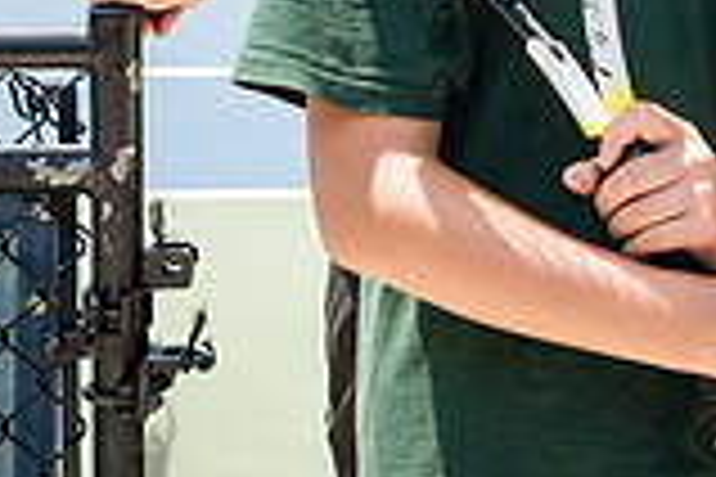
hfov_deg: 11.8
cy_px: -311
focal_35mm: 169
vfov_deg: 7.9
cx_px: 925
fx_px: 3361
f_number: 4
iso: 500
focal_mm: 39
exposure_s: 1/1600
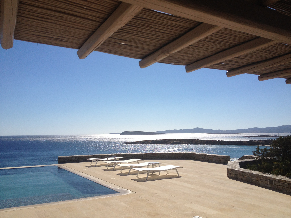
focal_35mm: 35
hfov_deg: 52.6
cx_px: 146
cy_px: 109
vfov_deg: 40.7
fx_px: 294
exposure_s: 1/4608
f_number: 2.4
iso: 64
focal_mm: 4.28
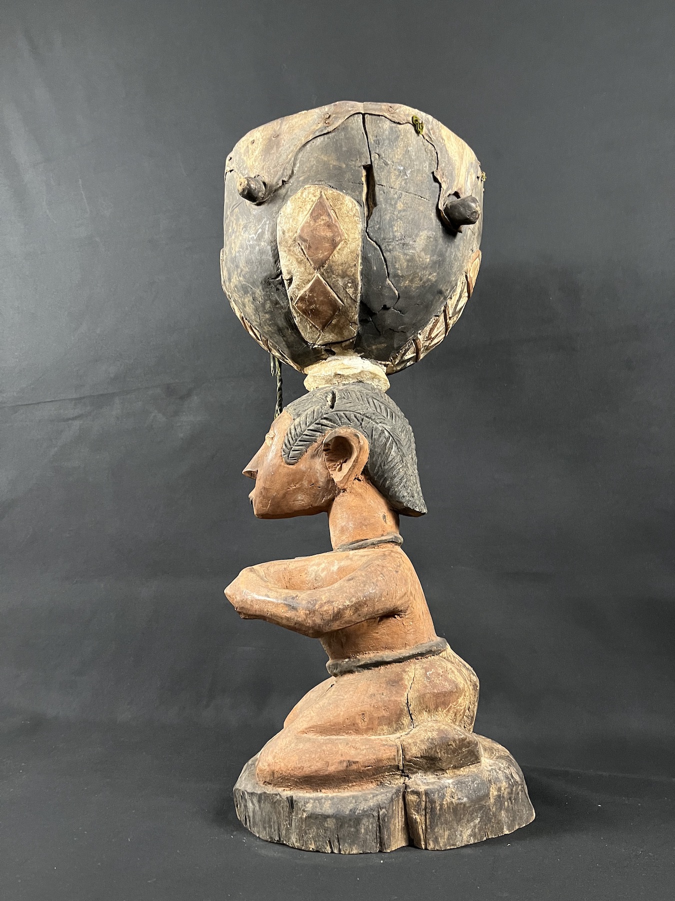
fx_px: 676
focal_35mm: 26
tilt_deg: +9.4
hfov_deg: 53.1
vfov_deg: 67.3
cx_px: 338
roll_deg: +1.5
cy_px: 450
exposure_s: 1/40
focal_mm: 5.1
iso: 640
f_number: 1.6
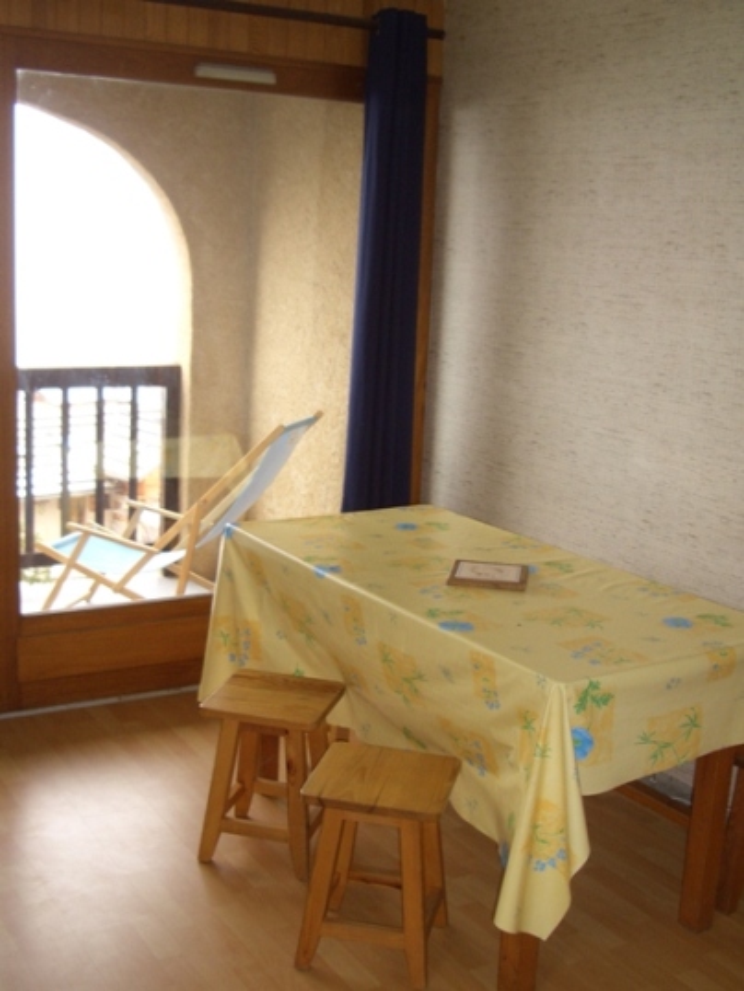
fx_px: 1174
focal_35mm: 41
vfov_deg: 45.8
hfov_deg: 35.2
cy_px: 496
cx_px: 372
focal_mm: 6.8
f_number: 2.8
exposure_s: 1/80
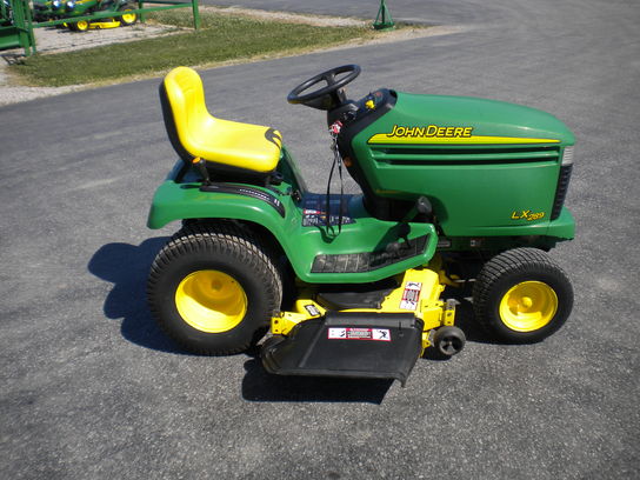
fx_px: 647
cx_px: 320
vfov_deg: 40.7
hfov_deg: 52.6
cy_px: 240
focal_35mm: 35
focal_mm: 6.3
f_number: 4.6
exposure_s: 1/710
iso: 80
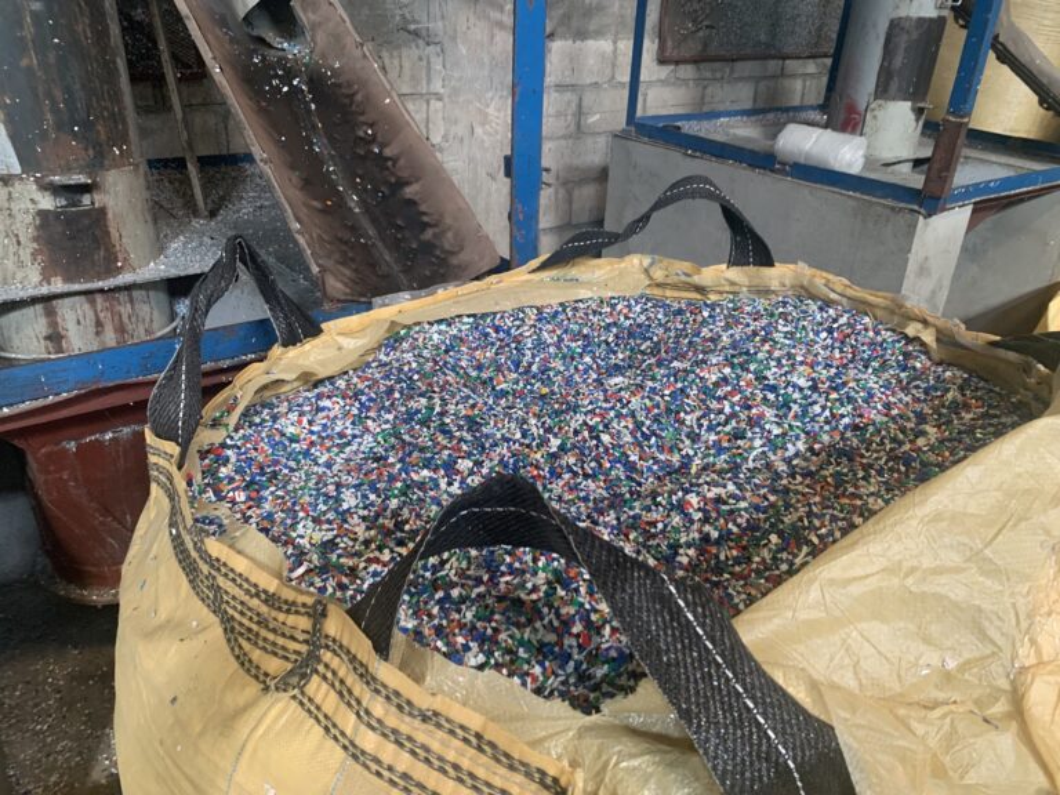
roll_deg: -2.8
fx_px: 796
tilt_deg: -27.5
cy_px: 398
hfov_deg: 67.3
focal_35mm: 26
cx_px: 530
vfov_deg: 53.1
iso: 320
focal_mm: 4.25
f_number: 1.8
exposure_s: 1/40
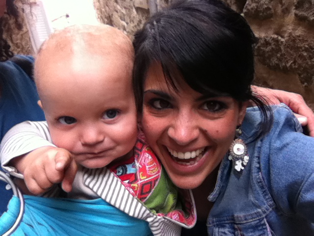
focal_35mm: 35
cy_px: 118
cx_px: 157
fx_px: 317
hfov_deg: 52.6
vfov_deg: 40.7
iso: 125
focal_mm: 3.85
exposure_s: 1/60
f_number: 2.4
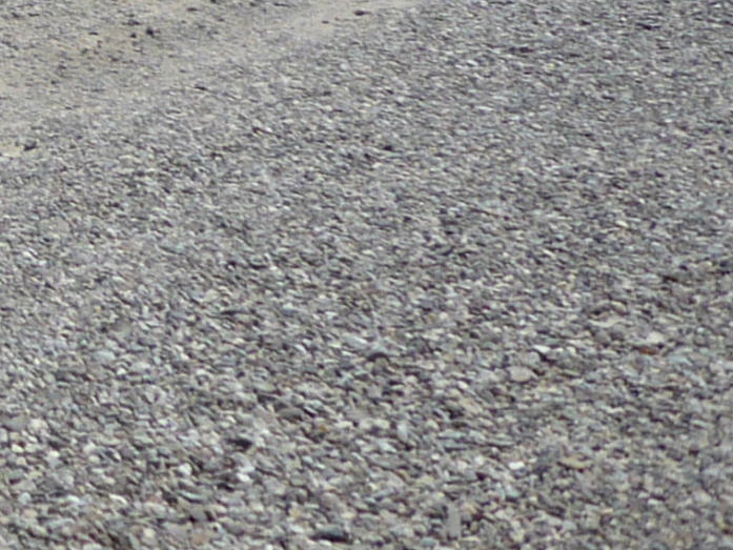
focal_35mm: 142
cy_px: -463
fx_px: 3007
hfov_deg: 12.1
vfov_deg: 9.9
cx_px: -787
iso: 100
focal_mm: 5.5
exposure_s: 1/250
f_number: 8
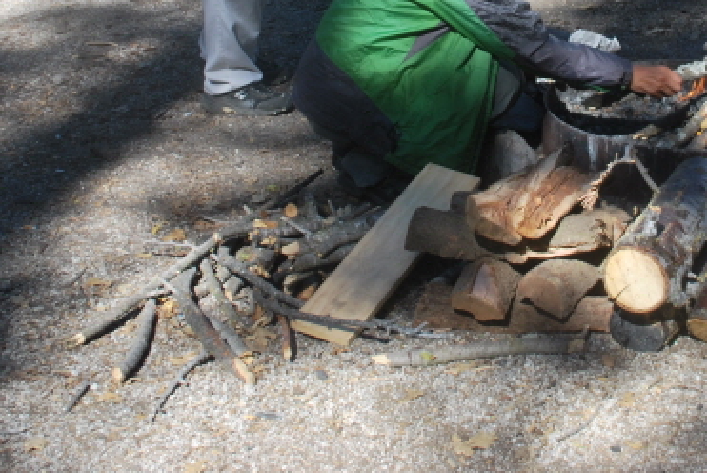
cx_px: 553
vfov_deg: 16.5
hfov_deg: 25.0
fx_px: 1572
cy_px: -78
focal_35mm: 80
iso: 100
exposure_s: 1/160
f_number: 6.3
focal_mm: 22
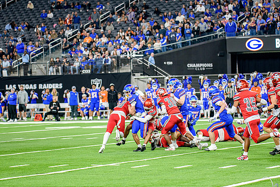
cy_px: 105
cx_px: 153
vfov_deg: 8.9
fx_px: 1198
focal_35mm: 154
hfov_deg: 13.3
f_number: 2.8
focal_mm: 125
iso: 1250
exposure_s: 1/400
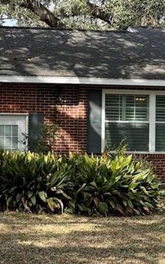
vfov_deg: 12.9
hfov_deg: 8.1
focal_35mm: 162
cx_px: 79
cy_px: 209
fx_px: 1166
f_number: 2.8
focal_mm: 9
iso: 32
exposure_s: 1/263
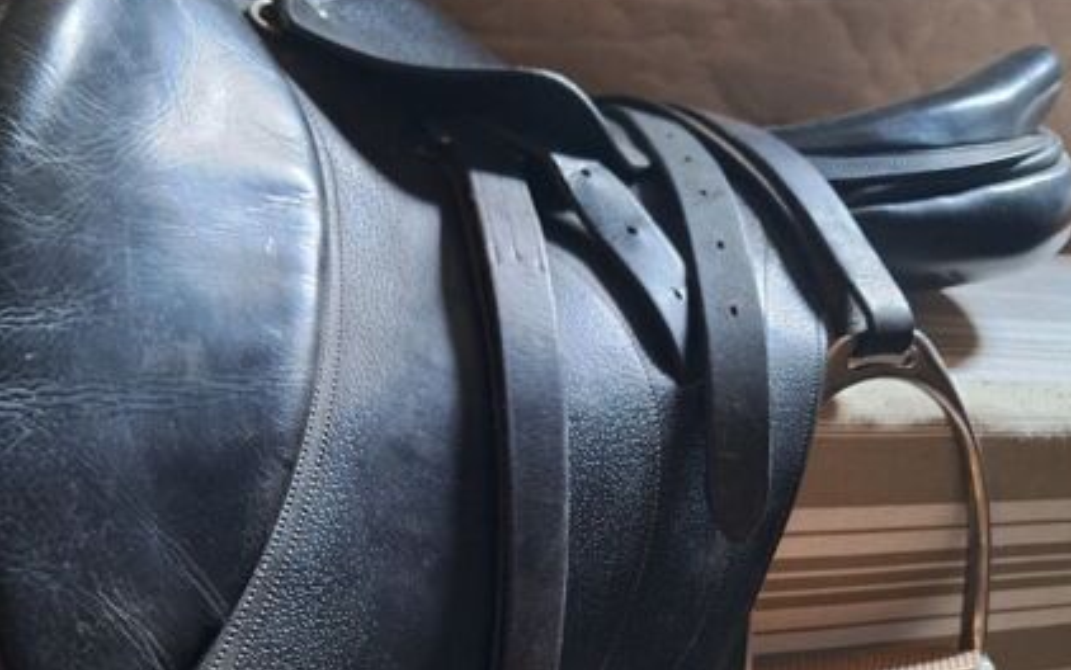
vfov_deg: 32.1
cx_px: 482
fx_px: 1080
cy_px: 652
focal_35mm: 37
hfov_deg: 52.6
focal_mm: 5.54
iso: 640
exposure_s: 1/20
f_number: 1.8
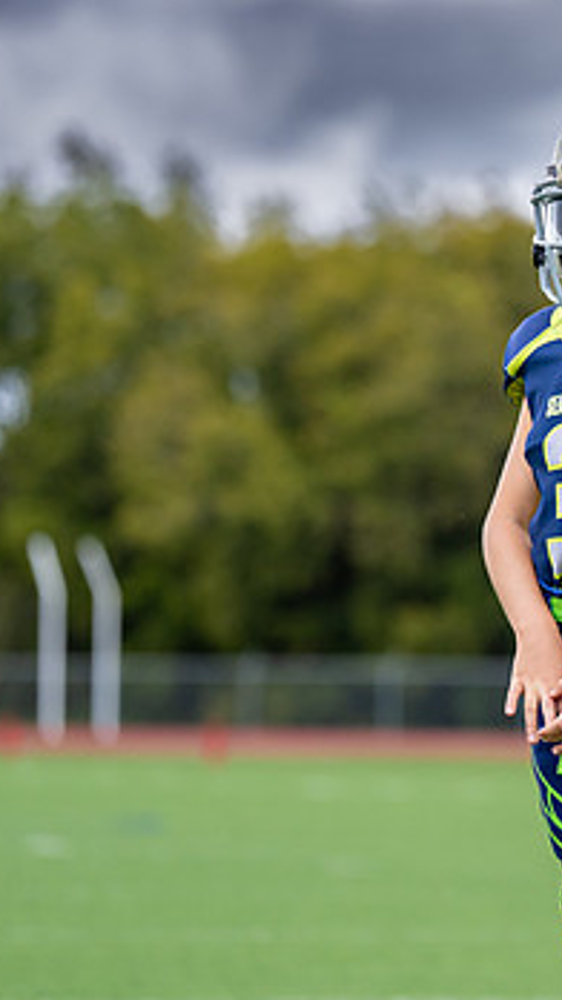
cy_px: 373
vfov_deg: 7.7
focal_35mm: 279
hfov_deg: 4.3
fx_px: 7400
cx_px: 708
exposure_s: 1/2500
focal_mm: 133
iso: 320
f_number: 2.8
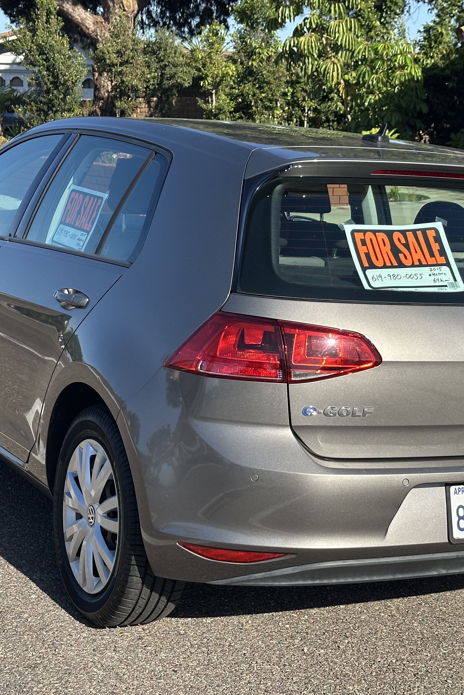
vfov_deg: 30.1
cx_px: 256
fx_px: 1295
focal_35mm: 67
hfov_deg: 20.3
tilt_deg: -10.5
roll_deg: -1.7
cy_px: 347
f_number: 1.78
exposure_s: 1/2358
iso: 64
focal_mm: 6.86
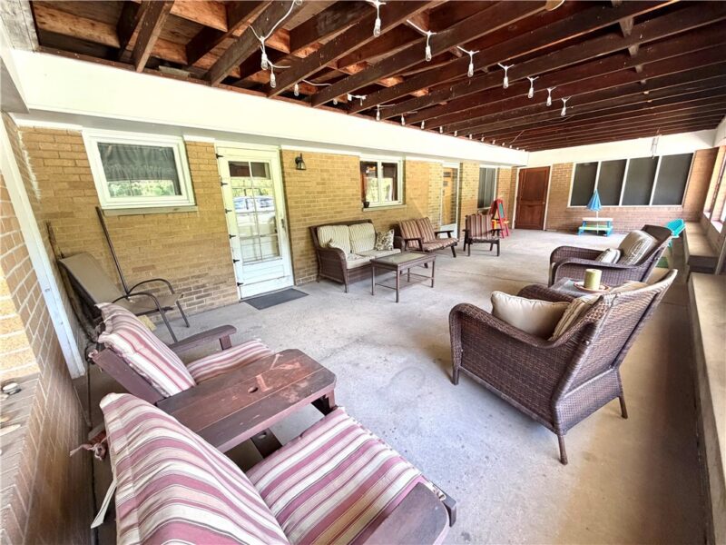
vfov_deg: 85.7
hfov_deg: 102.1
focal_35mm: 14
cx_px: 363
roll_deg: +2.7
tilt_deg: -14.9
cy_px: 272
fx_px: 294
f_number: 2.2
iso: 320
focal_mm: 2.22
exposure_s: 1/63
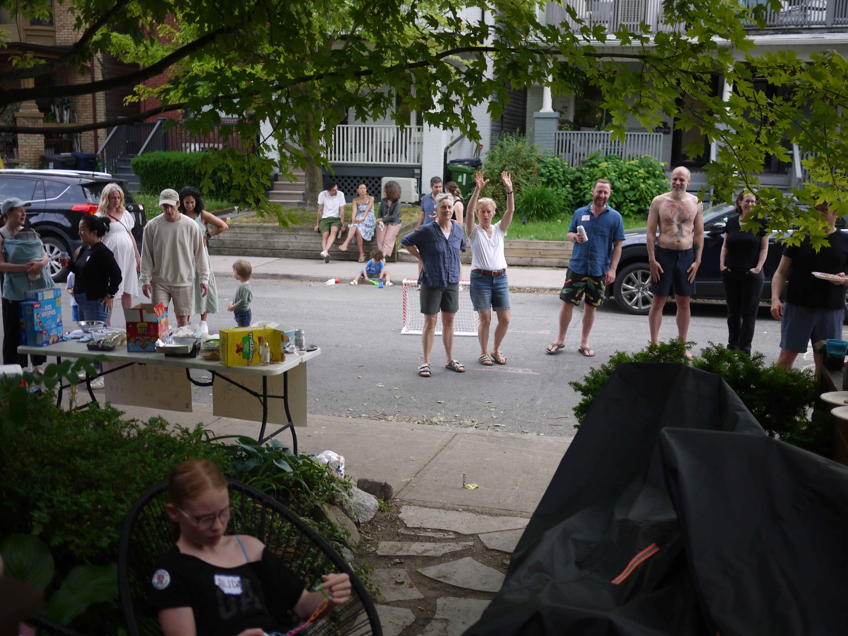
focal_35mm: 40
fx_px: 980
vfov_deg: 36.0
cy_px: 318
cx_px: 424
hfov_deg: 46.8
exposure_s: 1/200
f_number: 1.7
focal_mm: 20
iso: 100
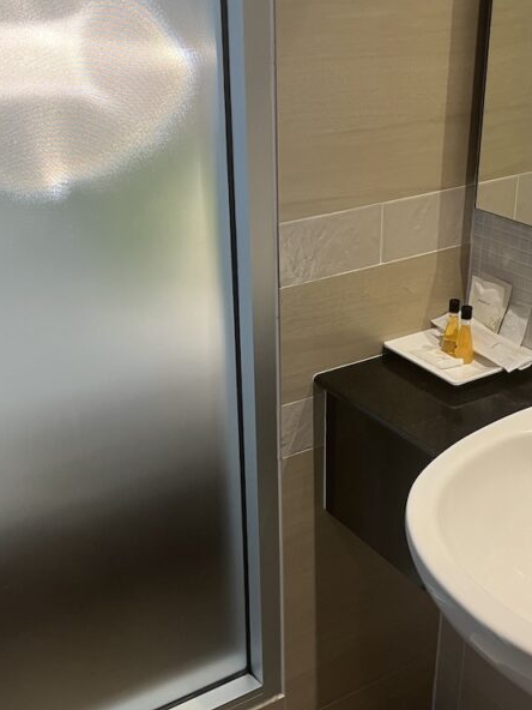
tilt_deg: -25.5
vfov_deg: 42.0
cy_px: 383
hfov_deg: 32.2
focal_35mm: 45
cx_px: 283
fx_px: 922
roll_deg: -0.1
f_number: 1.6
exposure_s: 1/50
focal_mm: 5.1
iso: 80
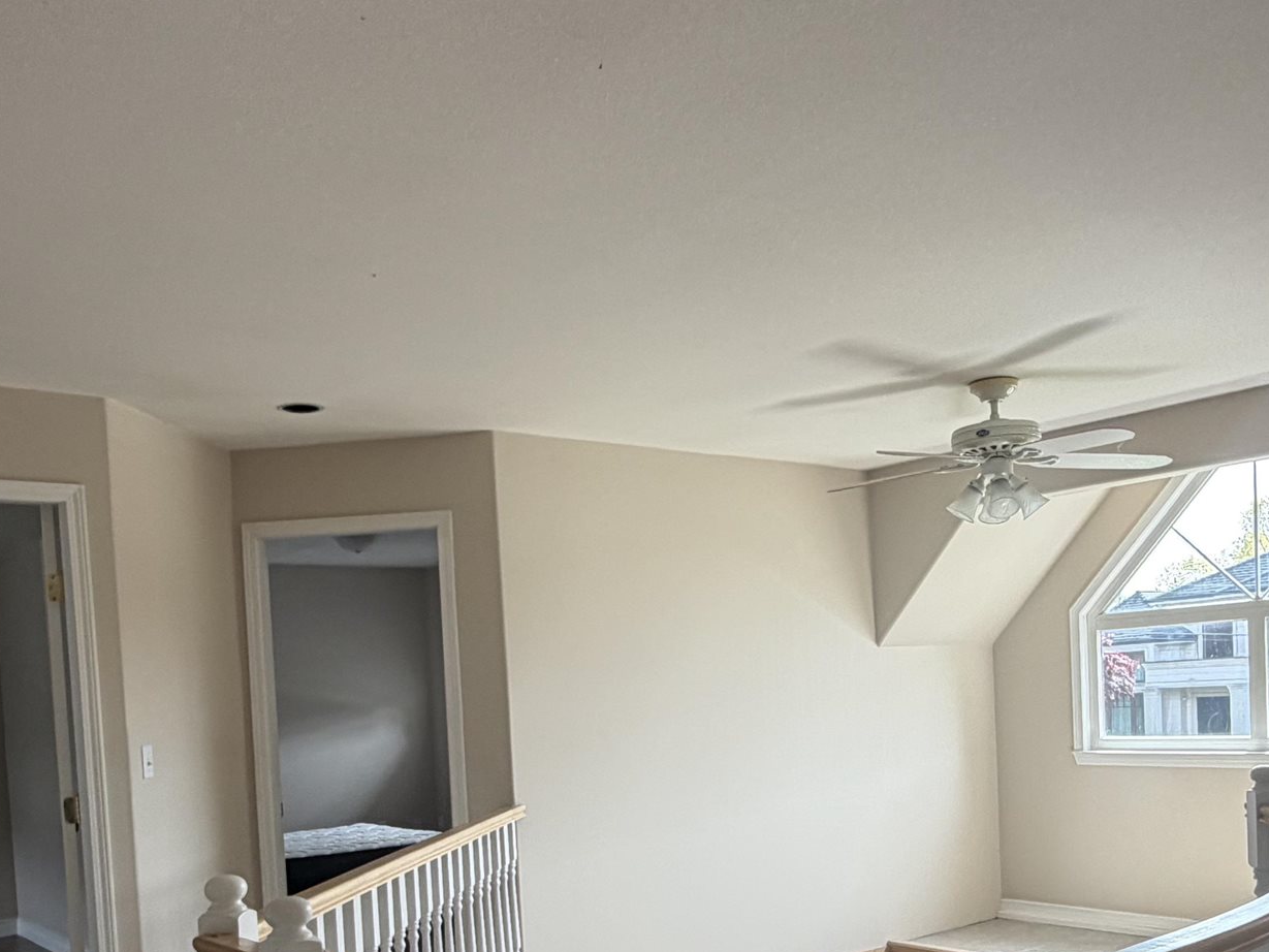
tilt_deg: -3.0
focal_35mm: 35
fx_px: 1283
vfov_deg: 39.2
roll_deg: +3.0
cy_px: 752
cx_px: 678
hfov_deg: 52.6
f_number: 2.2
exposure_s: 1/121
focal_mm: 2.22
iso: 80
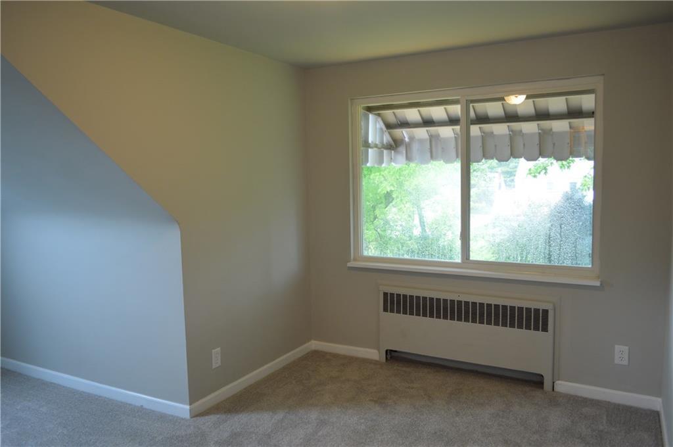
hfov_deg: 67.4
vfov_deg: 47.8
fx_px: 504
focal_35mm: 27
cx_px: 336
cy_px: 224
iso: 400
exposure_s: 1/20
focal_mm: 18
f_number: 3.5
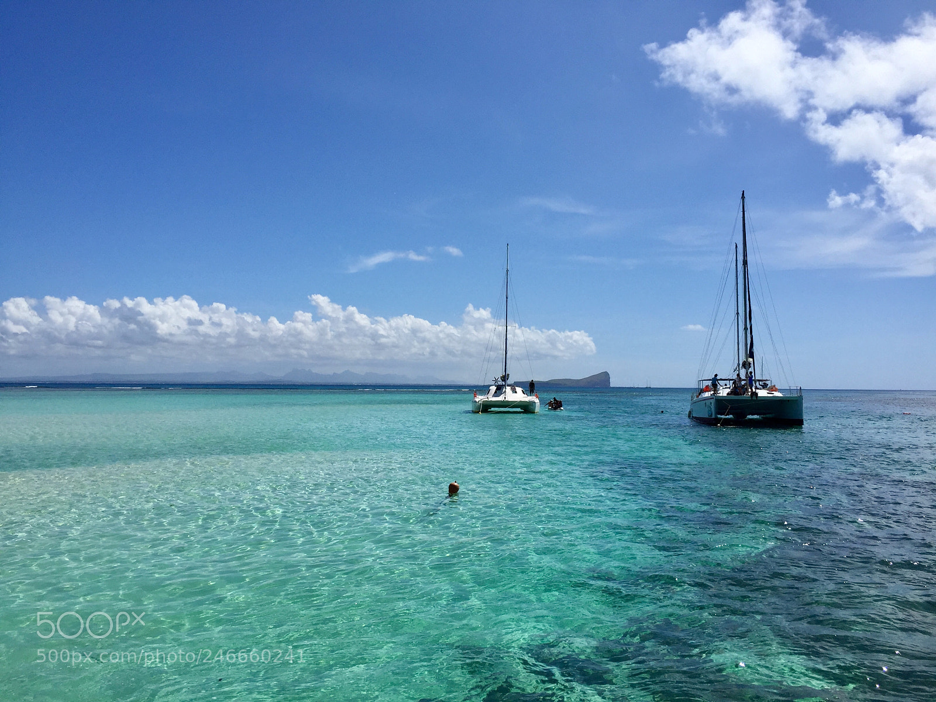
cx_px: 468
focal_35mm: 29
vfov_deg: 48.2
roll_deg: -1.9
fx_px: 784
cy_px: 351
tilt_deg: +2.4
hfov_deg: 61.7
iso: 32
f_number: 2.2
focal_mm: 4.15
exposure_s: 1/4950
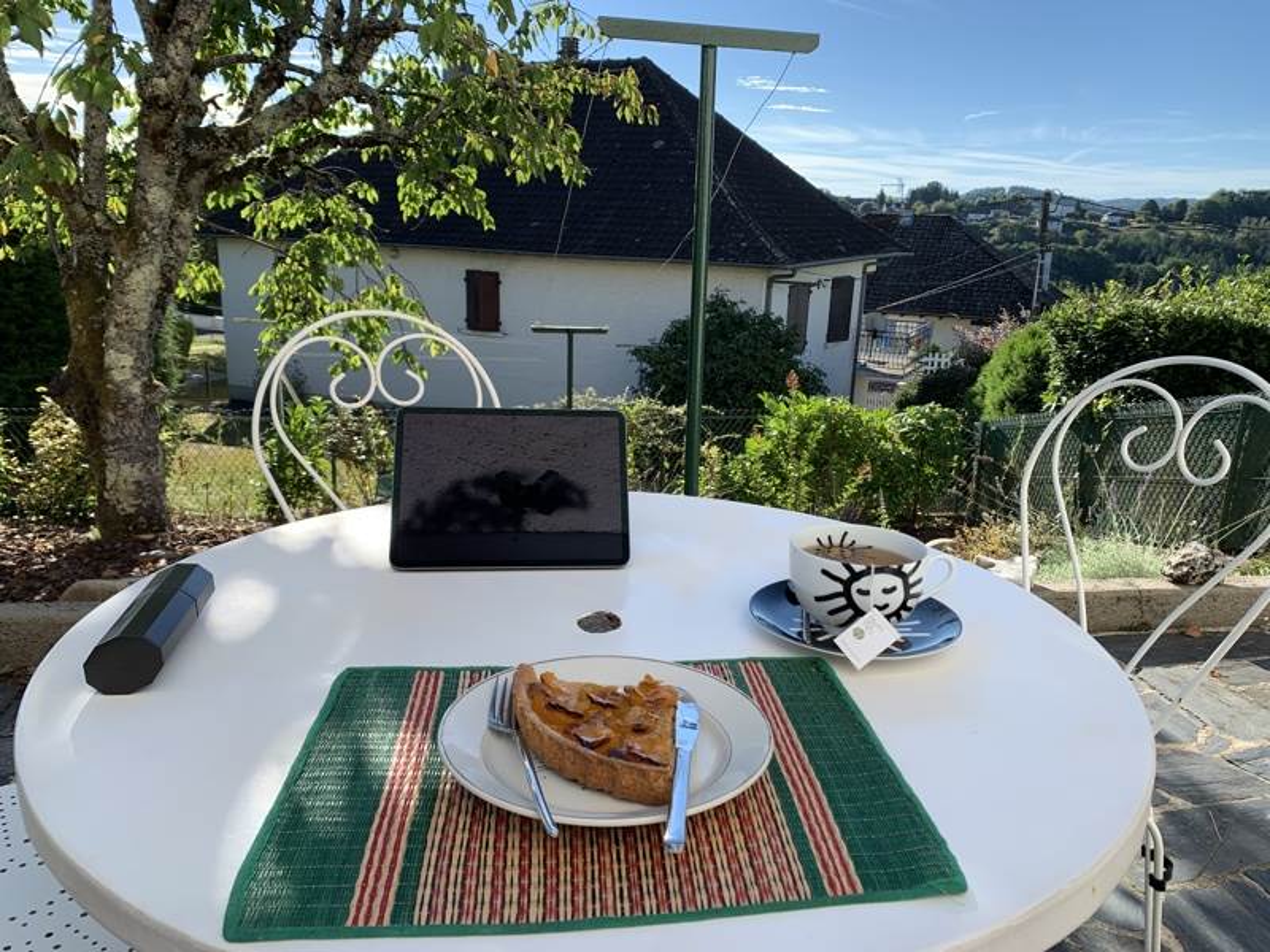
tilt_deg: -14.0
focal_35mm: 26
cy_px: 476
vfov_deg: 53.1
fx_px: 954
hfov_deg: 67.3
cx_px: 635
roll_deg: -2.2
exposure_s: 1/1176
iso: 25
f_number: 1.8
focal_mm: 4.25
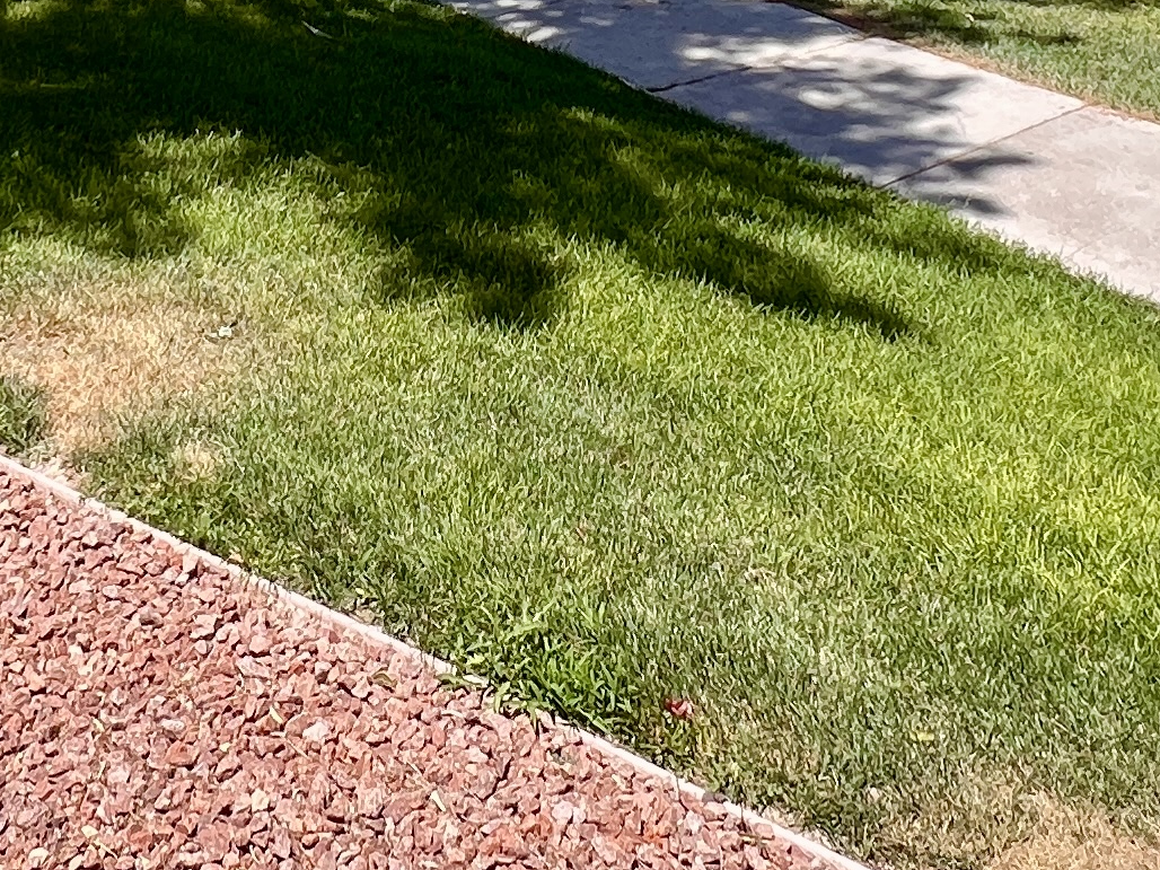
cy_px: -394
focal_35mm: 51
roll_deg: +2.1
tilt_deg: -7.8
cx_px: 478
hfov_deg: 37.4
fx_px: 1709
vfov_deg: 23.5
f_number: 1.8
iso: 32
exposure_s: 1/633
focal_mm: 1.57
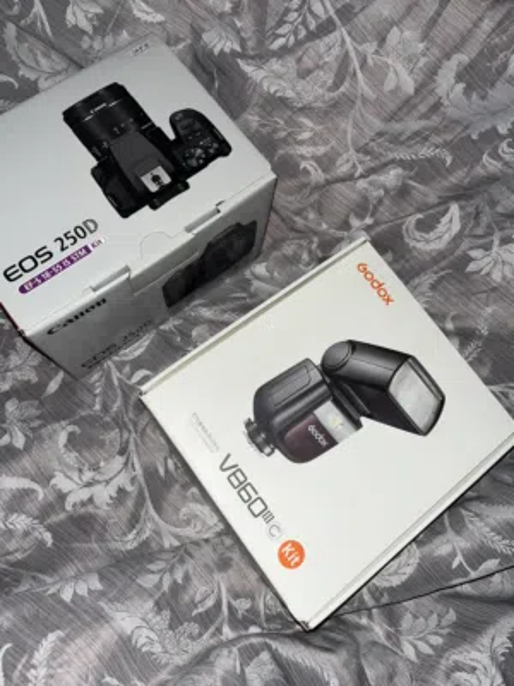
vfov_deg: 67.3
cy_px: 343
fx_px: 515
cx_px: 257
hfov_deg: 53.1
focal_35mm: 26
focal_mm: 5.1
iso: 32
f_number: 1.6
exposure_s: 1/4
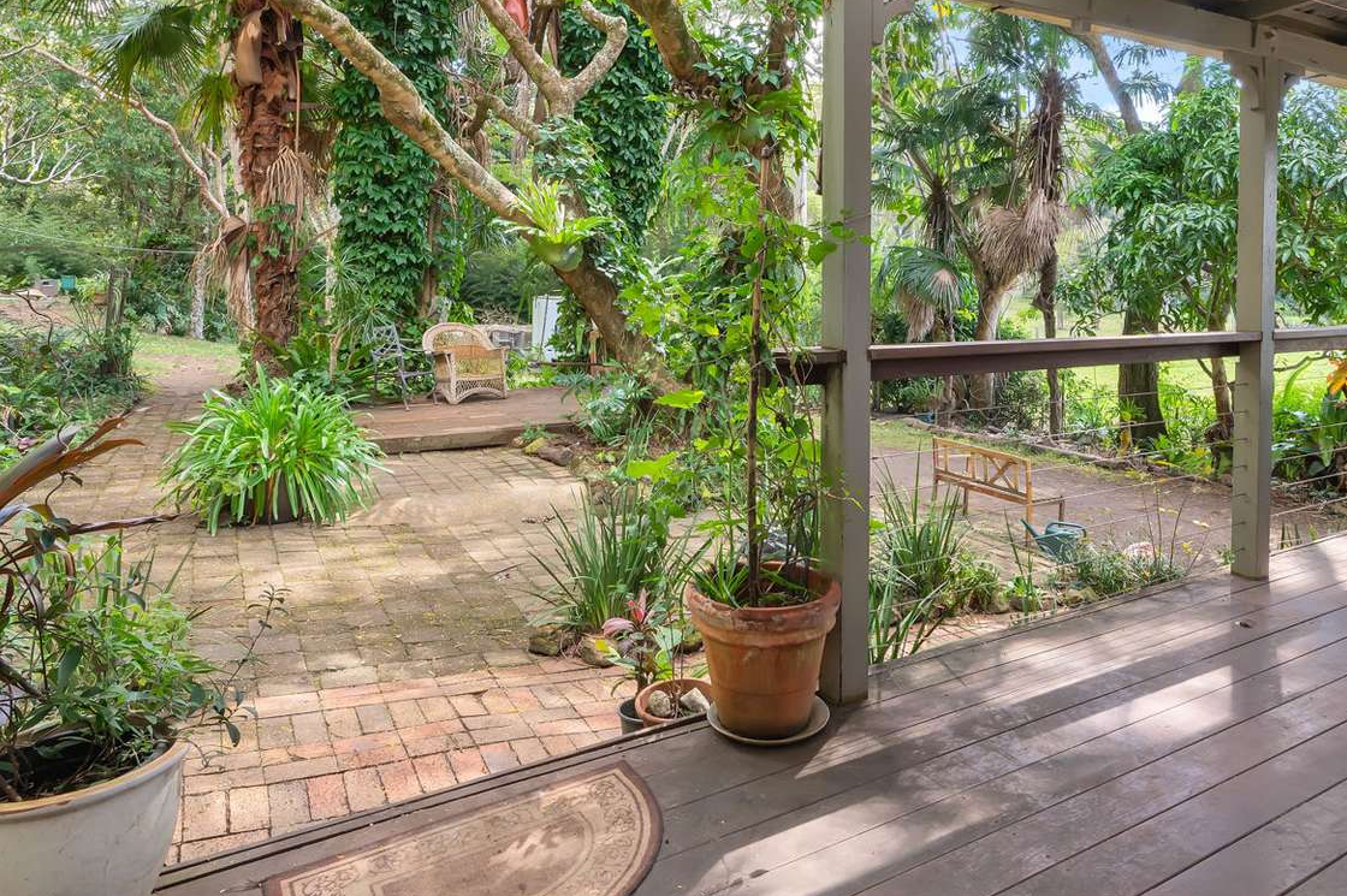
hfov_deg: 73.6
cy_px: 292
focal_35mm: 24
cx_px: 730
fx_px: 897
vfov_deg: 52.0
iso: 400
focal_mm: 14
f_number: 14
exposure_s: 1/13
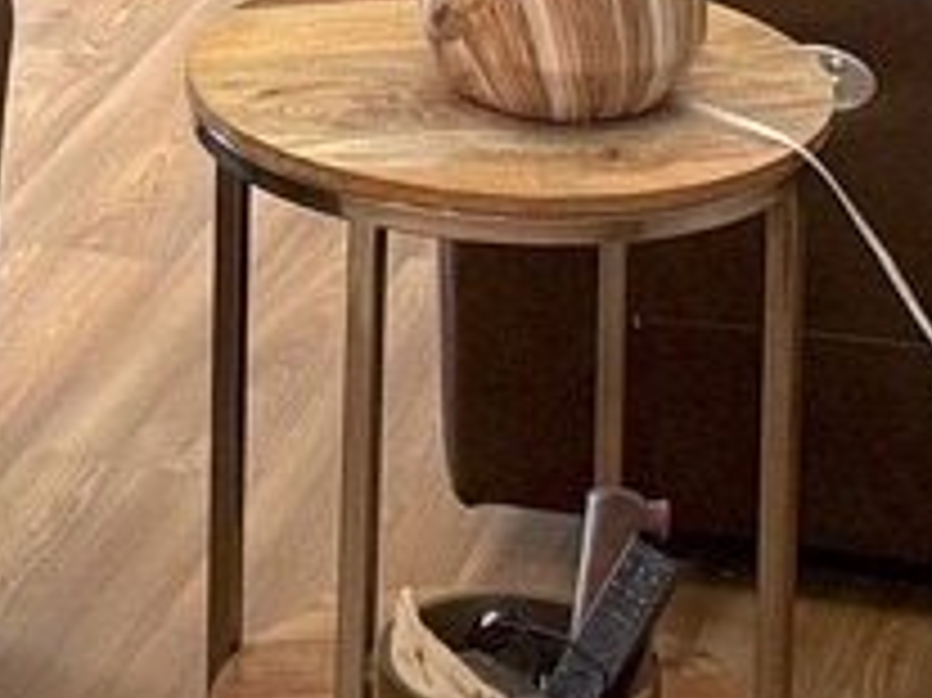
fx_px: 4494
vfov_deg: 8.4
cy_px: -734
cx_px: -45
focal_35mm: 167
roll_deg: -1.2
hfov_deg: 11.7
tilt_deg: -10.4
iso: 125
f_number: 1.78
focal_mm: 6.76
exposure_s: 1/60
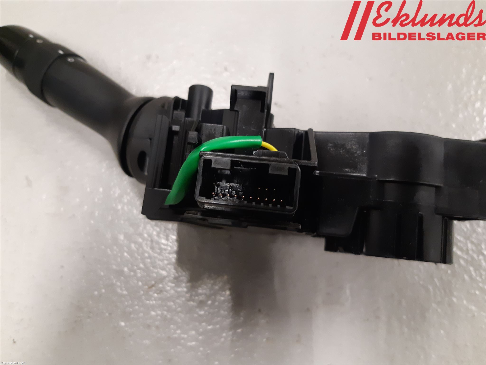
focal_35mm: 26
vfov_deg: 53.1
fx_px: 365
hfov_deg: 67.3
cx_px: 243
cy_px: 182
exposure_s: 1/50
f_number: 1.7
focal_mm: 3.93
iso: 250
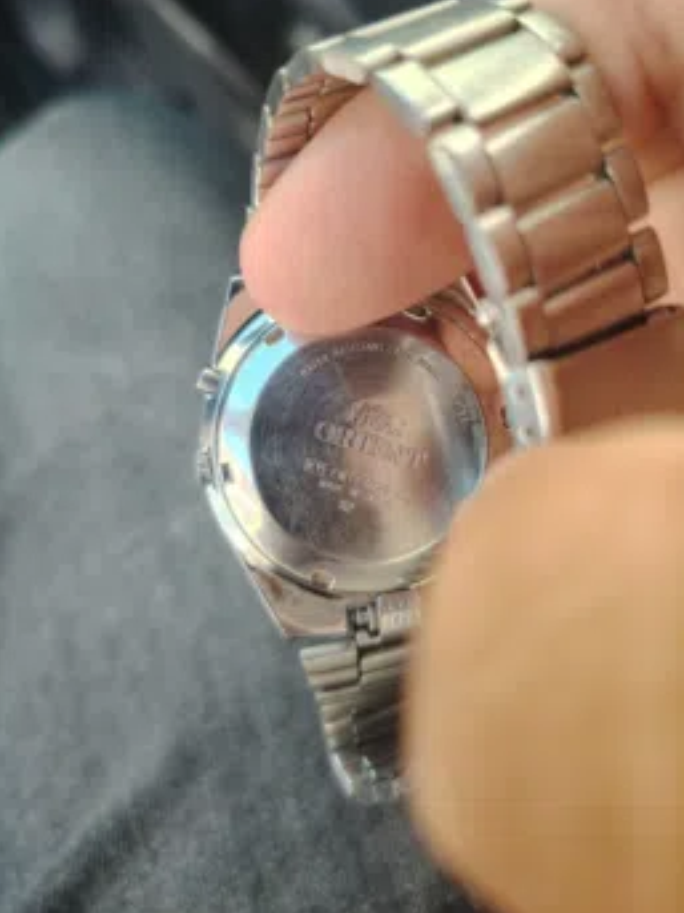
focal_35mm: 28
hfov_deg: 49.6
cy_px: 394
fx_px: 738
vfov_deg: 63.2
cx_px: 383
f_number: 1.75
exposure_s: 1/100
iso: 666
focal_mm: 5.25
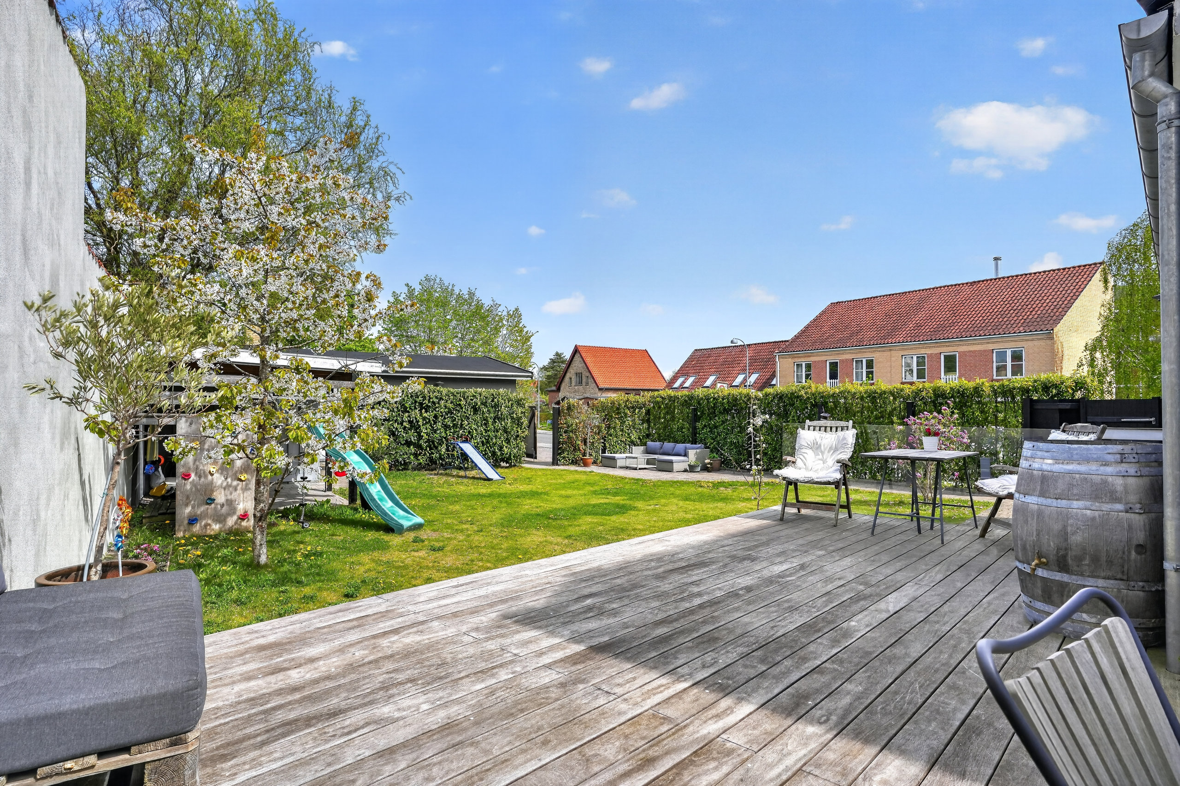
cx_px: 590
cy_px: 393
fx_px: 655
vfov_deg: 61.9
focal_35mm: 20
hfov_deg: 84.0
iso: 400
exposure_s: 1/250
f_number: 8
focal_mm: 20
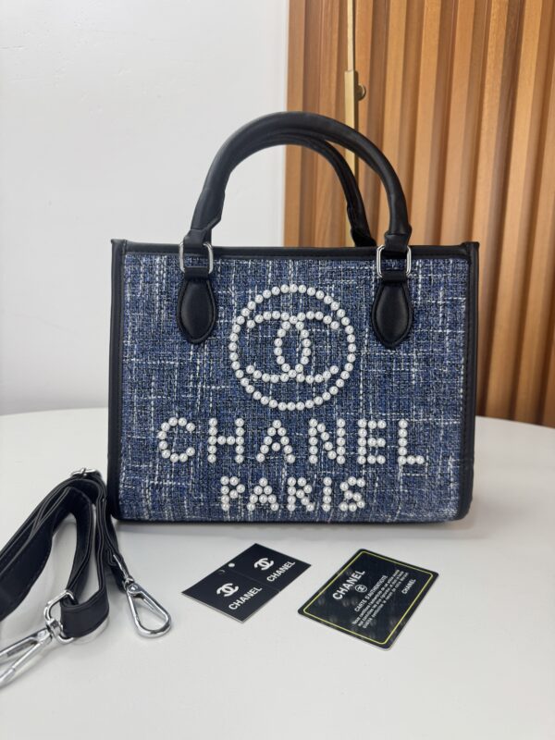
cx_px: 278
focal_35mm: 24
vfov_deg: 71.6
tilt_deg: -11.6
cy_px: 370
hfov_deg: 56.8
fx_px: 513
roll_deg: -0.9
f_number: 1.78
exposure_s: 1/257
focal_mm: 6.76
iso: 64
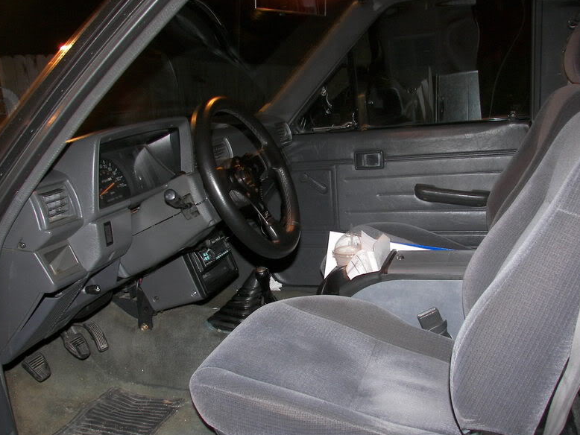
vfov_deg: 38.7
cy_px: 216
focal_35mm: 37
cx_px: 292
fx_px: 620
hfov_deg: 50.1
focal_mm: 6
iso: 100
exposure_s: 1/2
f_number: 2.8
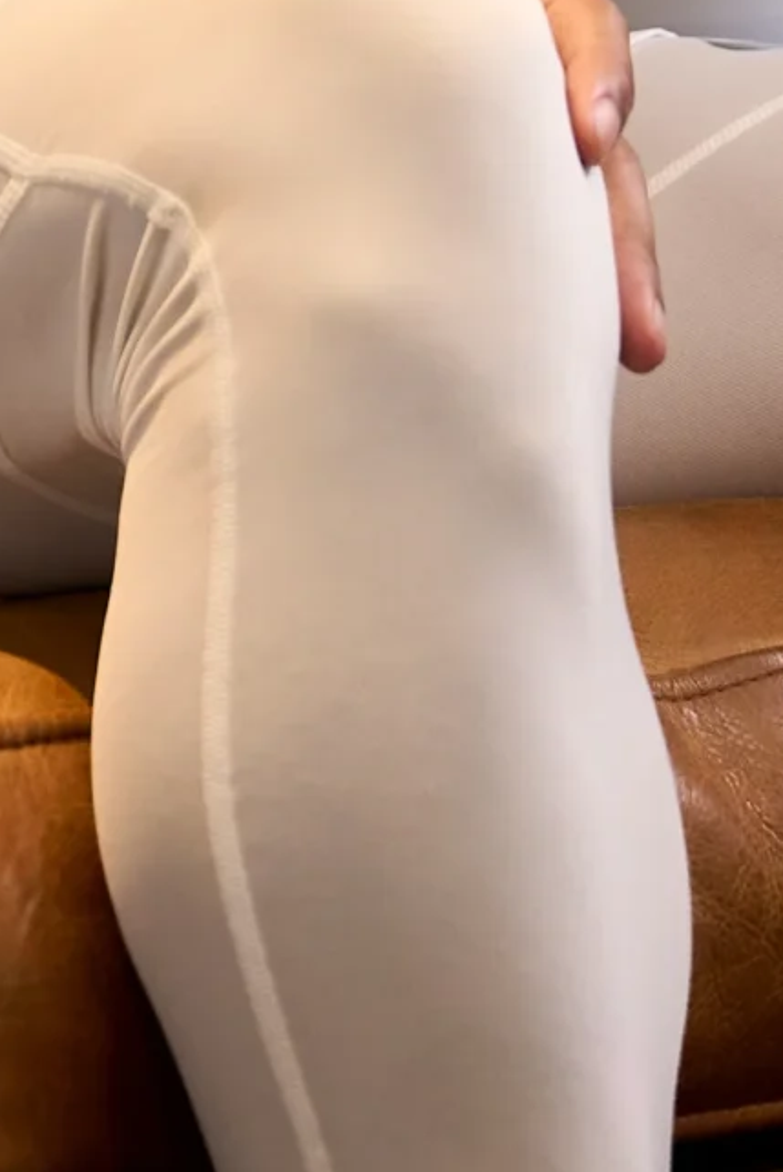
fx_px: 12605
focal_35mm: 387
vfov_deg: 5.3
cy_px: -725
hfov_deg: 3.5
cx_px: -520
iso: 1600
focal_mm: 97
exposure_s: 1/400
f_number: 4.5
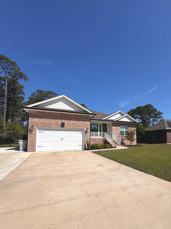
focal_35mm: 16
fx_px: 105
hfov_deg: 77.9
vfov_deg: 93.9
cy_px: 131
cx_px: 94
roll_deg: +0.8
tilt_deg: +4.4
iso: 32
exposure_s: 1/4132
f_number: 2.2
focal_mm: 2.22
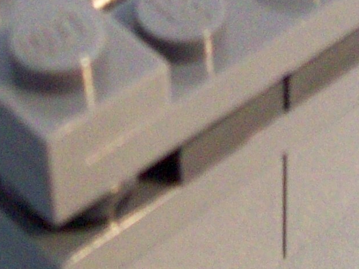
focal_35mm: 190
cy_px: -94
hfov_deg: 10.4
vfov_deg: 7.7
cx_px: 288
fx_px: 1969
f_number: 2.7
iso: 160
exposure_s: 1/9.6
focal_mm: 6
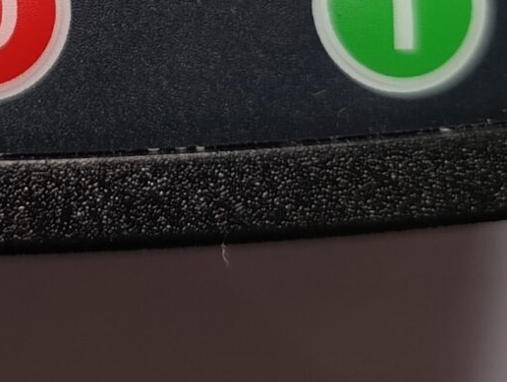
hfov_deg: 16.9
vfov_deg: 12.4
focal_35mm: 114
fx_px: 1673
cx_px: 3
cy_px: -189
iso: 200
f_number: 1.7
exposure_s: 1/100
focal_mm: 6.11
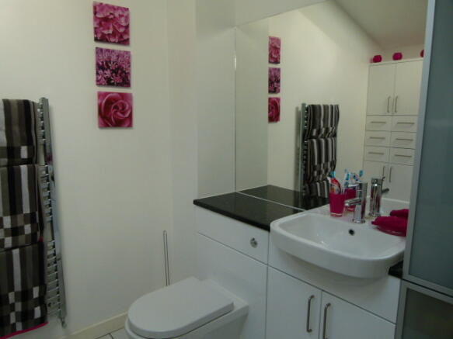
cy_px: 170
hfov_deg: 69.4
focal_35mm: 25
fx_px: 327
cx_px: 226
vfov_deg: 54.9
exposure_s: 1/100
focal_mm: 4.5
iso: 100
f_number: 2.8
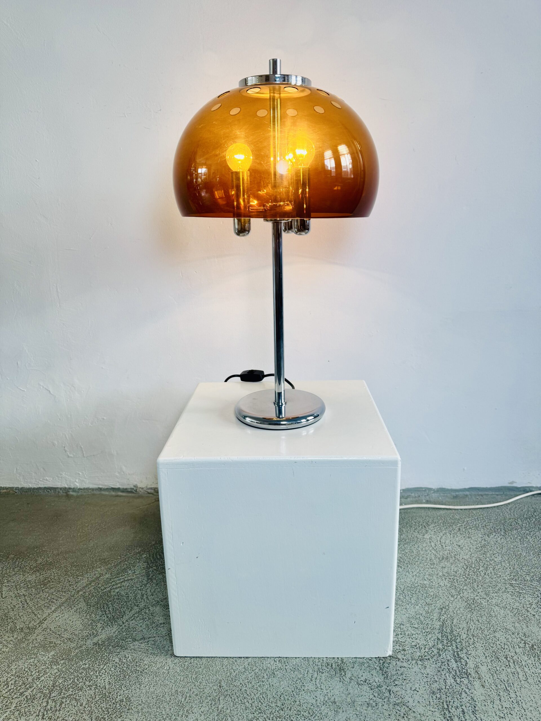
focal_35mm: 24
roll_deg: +2.1
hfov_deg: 56.8
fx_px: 500
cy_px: 360
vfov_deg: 71.6
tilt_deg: -14.6
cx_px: 270
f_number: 1.78
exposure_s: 1/145
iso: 64
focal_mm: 6.76
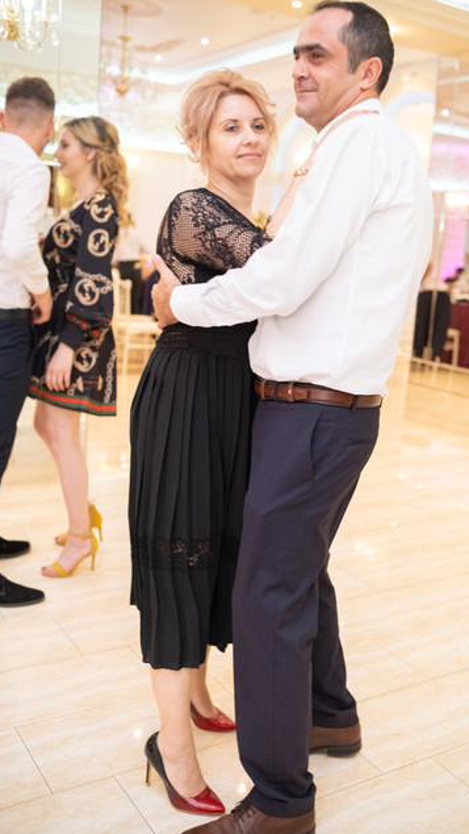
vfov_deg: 54.0
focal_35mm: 37
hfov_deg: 32.0
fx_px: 817
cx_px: 271
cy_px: 420
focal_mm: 23
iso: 1250
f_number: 2
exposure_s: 1/60
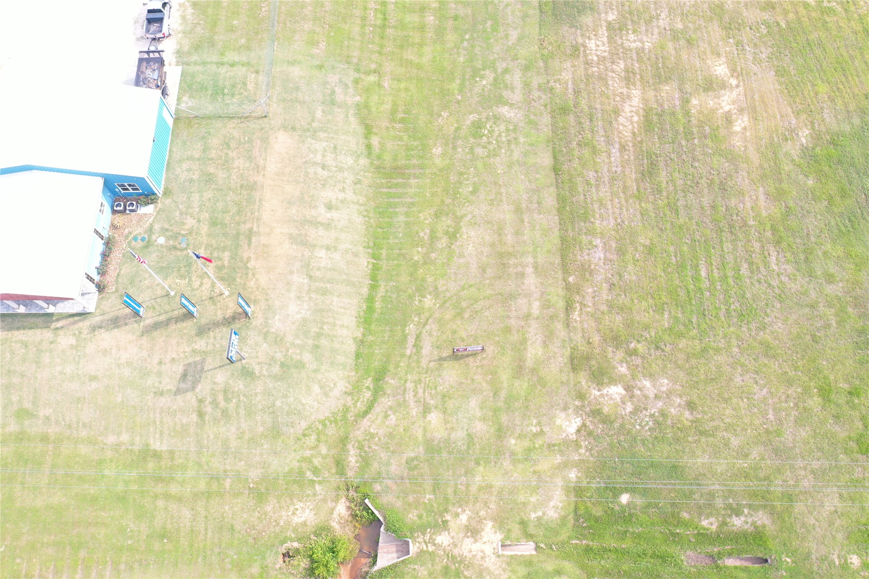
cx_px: 434
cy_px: 290
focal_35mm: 28
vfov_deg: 46.4
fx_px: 676
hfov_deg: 65.5
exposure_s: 1/120
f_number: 4.5
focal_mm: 10.26
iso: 100
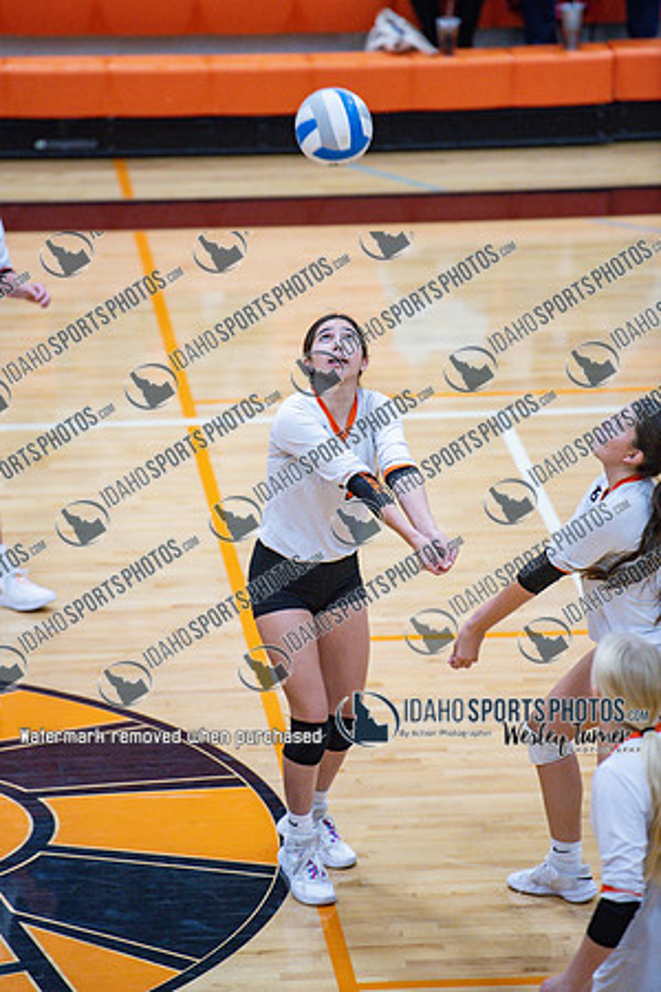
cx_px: 330
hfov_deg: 6.9
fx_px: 5508
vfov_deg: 10.3
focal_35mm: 200
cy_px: 496
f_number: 3.2
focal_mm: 200
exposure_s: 1/800
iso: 5000
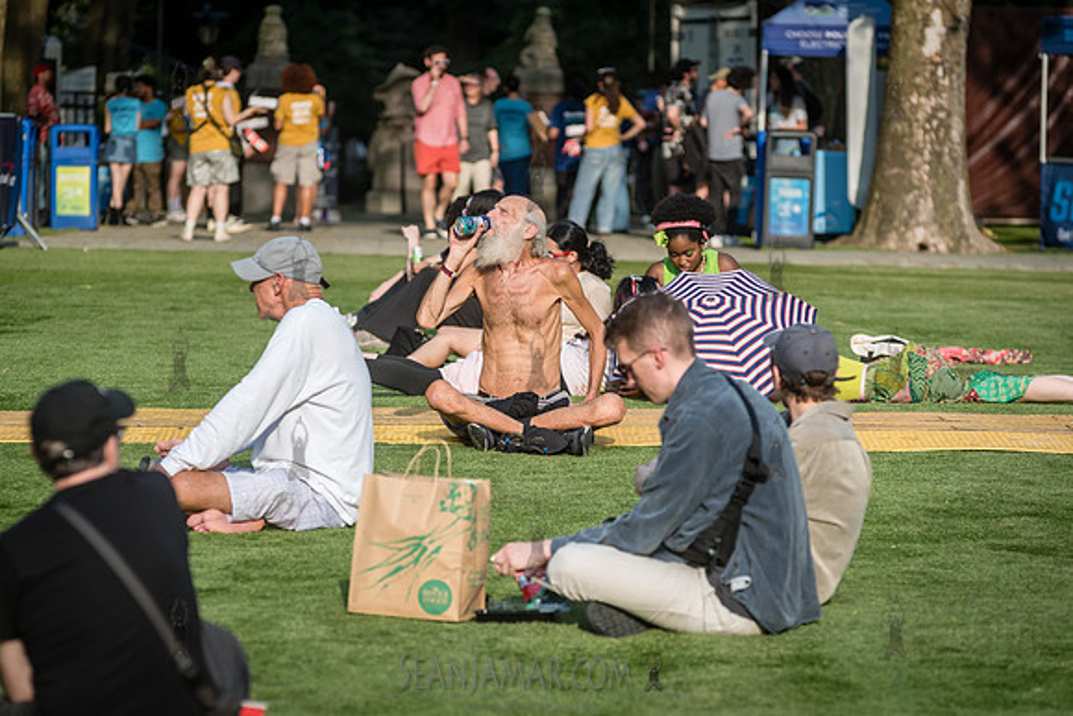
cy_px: 352
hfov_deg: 10.7
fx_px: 5737
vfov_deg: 7.1
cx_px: 500
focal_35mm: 192
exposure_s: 1/1600
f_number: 4.5
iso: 320
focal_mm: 170
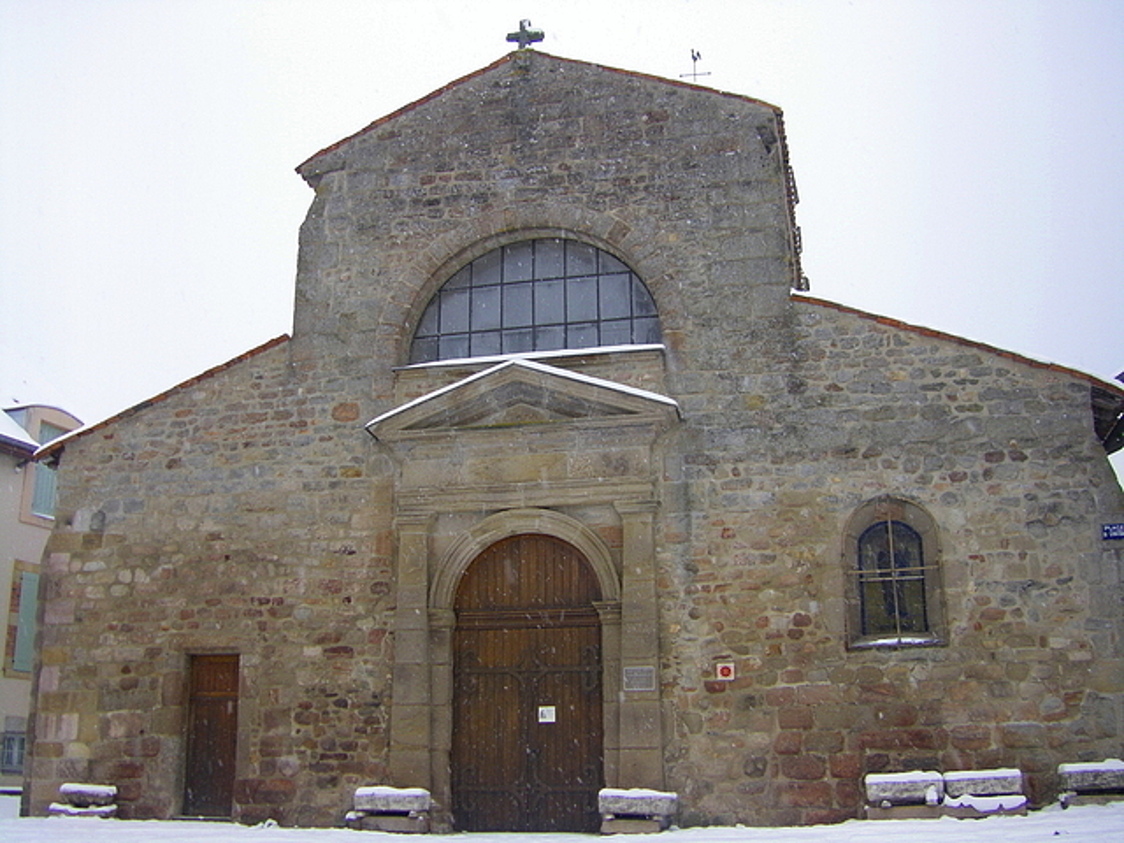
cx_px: 562
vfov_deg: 37.7
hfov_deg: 49.0
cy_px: 422
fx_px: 1234
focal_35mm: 38
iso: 64
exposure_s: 1/125
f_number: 3.5
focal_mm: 6.3
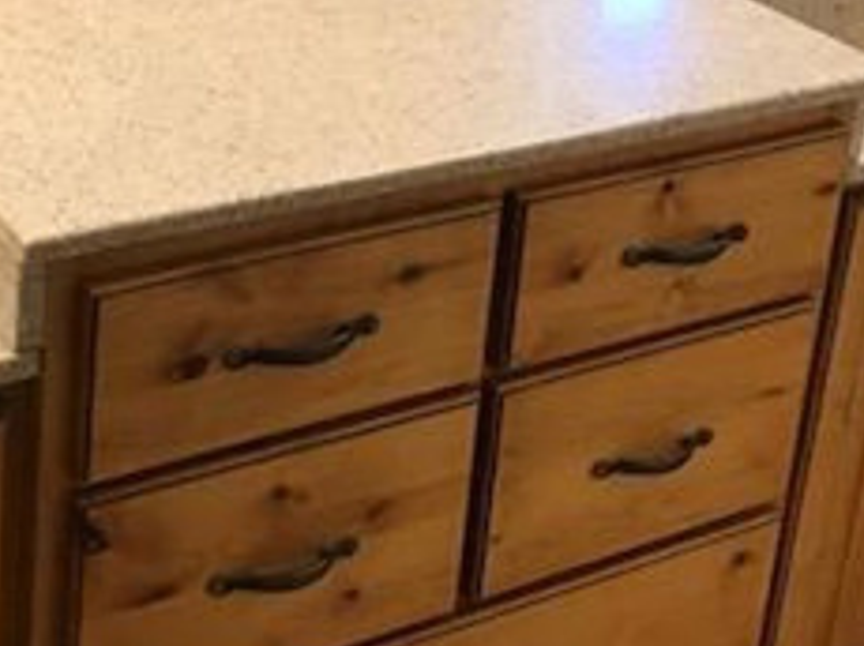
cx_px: 203
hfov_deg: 24.7
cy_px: -71
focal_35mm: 78
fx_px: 1945
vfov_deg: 18.1
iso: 25
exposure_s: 1/30
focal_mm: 3.99
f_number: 1.8
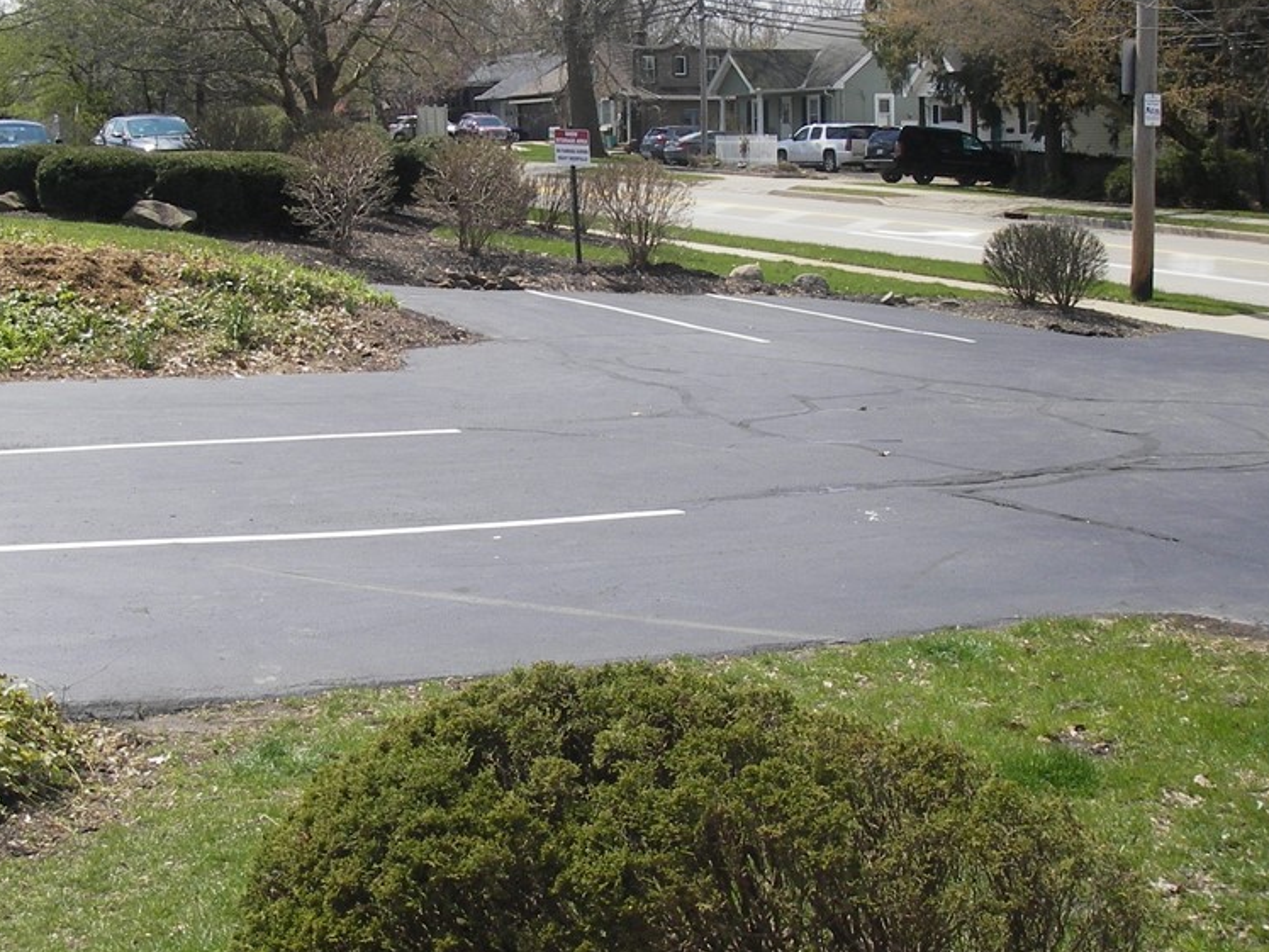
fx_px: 1906
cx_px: 507
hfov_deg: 36.7
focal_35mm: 52
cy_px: 416
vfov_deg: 28.0
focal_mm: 6.3
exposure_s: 1/160
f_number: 6.6
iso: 50
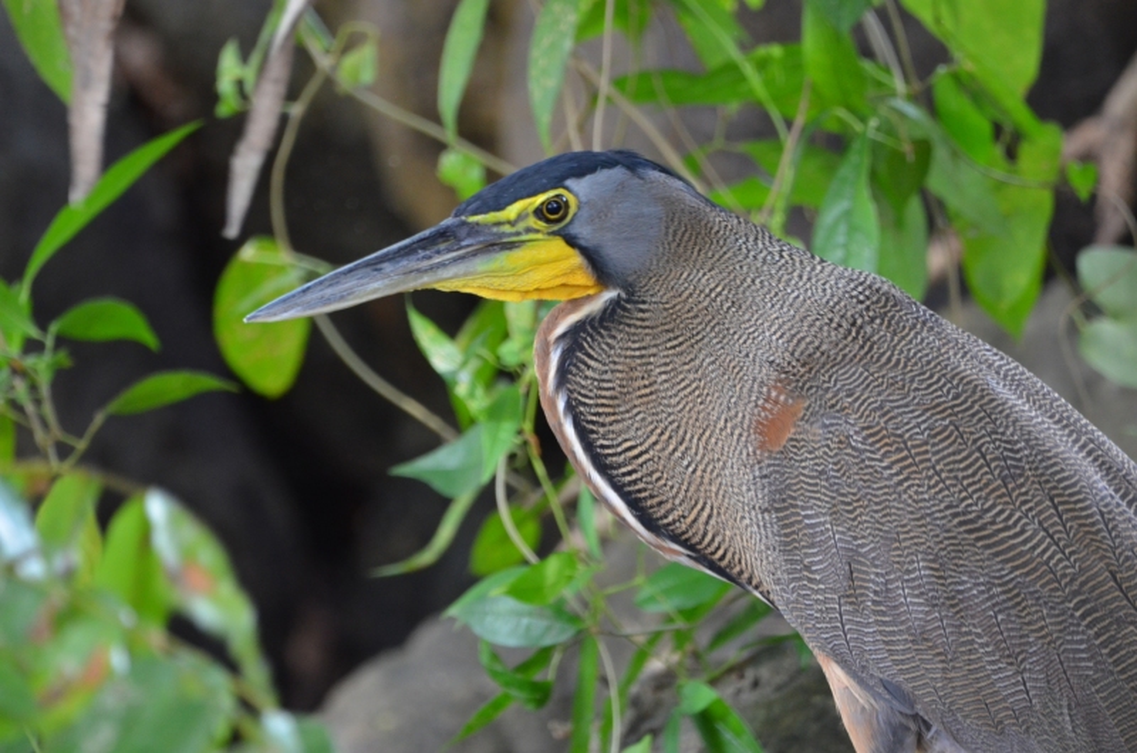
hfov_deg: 2.3
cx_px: 568
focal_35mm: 900
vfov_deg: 1.5
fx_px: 28368
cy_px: 376
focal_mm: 600
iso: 1600
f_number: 6.3
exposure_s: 1/40
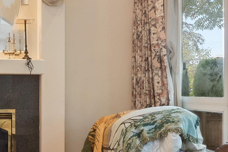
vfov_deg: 23.4
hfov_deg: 31.0
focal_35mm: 58
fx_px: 368
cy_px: 92
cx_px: -18
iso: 400
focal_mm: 16
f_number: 8
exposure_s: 1/5
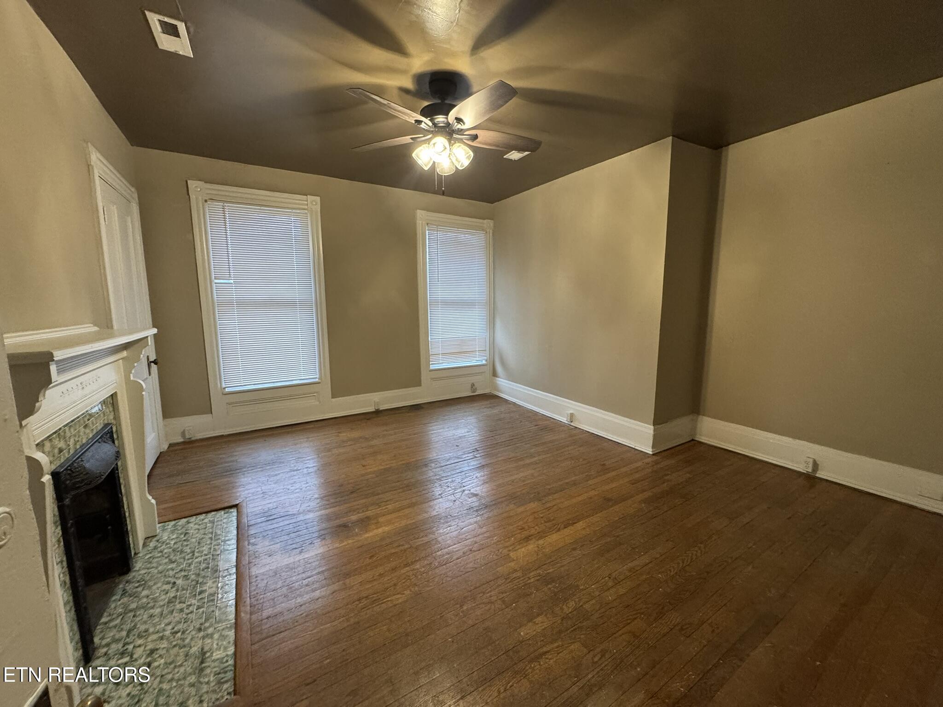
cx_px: 472
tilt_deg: -8.1
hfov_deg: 102.1
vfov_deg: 85.7
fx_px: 381
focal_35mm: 14
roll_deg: -0.7
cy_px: 354
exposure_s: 1/60
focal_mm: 2.22
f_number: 2.2
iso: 400
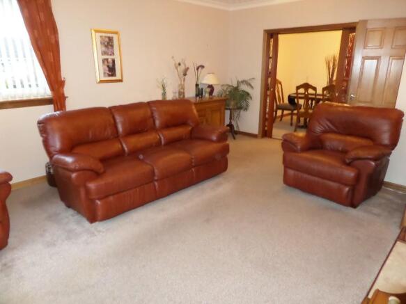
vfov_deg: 56.8
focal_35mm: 24
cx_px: 203
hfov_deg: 71.6
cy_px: 152
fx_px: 281
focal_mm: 4.3
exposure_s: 1/20
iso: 480
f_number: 3.1
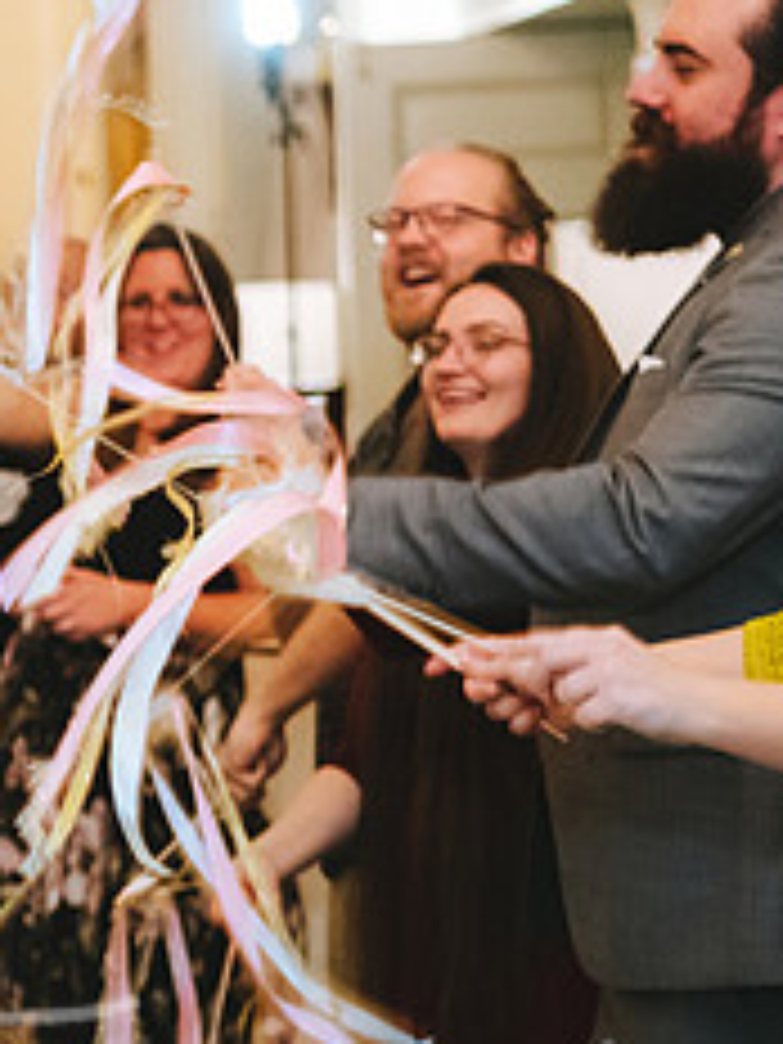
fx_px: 4735
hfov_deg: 9.2
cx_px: -318
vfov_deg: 12.6
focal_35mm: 157
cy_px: 567
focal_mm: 60
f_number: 2.8
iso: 2500
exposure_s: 1/100
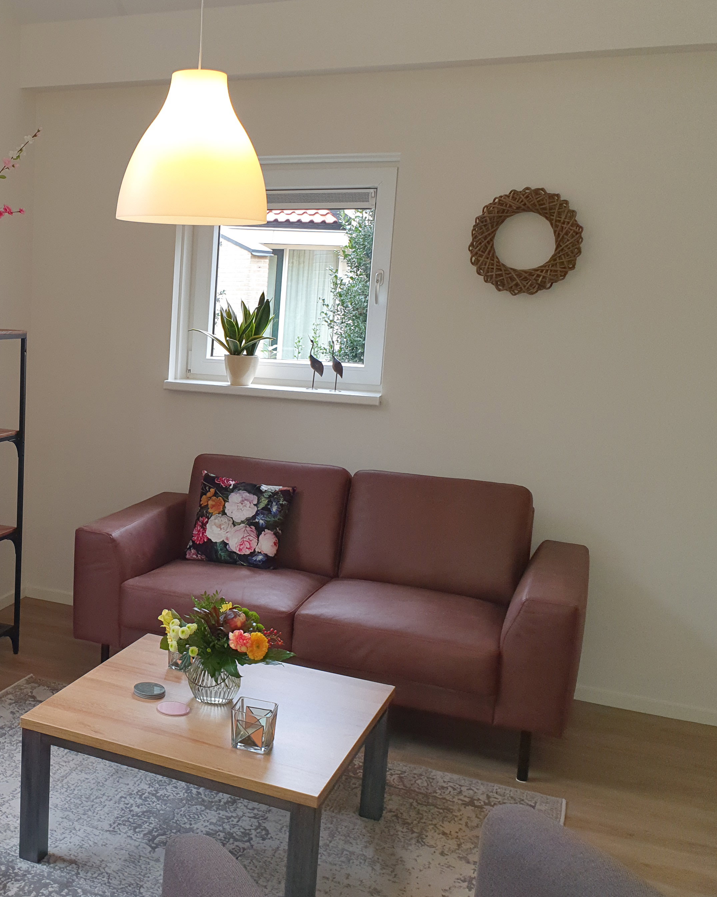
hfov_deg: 37.1
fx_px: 1008
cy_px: 453
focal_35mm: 38
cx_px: 96
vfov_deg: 47.9
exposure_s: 1/33
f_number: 2.4
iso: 100
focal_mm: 4.32
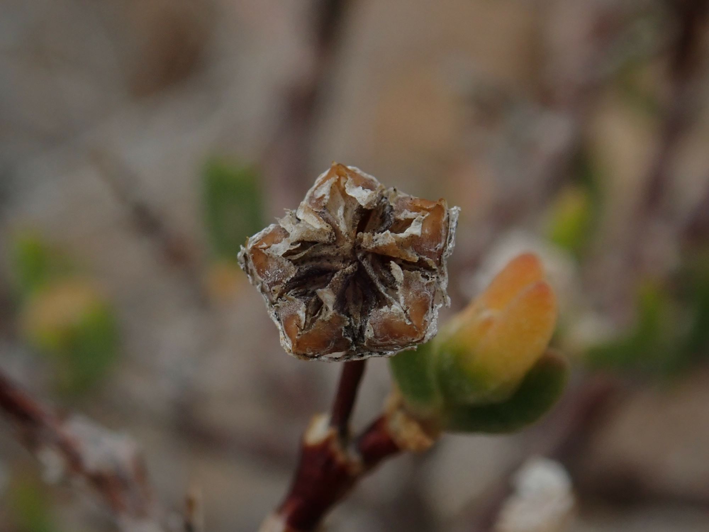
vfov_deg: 14.8
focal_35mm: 100
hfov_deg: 19.6
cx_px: 354
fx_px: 2048
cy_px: 266
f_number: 6.3
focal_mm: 18
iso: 320
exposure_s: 1/400
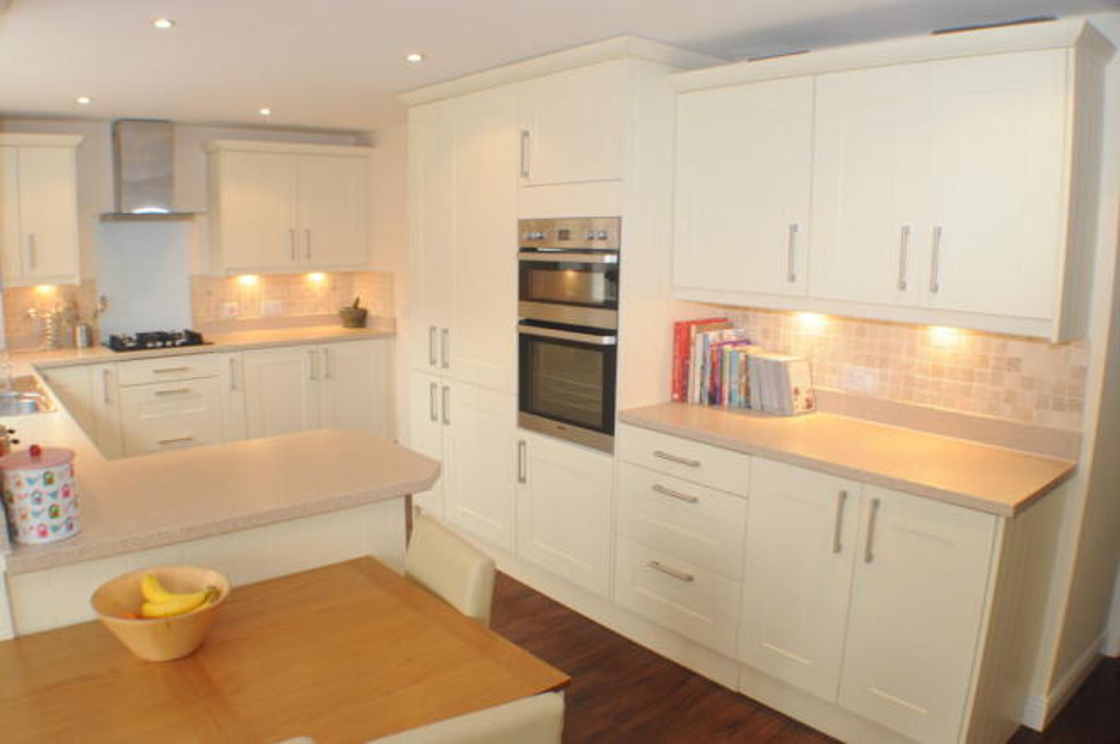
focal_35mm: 33
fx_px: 1026
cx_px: 560
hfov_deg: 57.3
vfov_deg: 39.9
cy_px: 372
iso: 400
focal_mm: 22
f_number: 10
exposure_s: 1/5
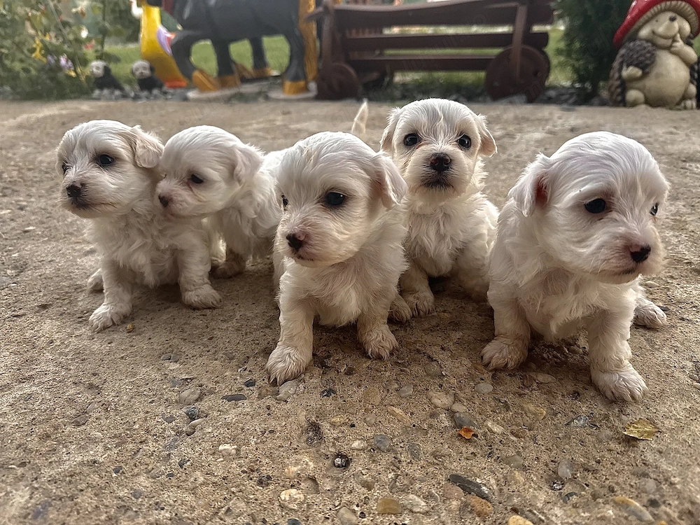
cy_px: 262
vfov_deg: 56.8
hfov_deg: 71.6
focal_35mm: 24
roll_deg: +2.6
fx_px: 485
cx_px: 350
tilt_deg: -26.8
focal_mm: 6.76
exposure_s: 1/113
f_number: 1.78
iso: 200
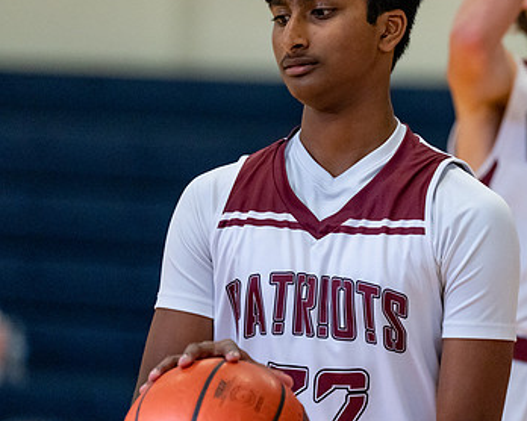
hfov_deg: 5.6
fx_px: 5425
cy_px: 112
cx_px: 379
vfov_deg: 4.4
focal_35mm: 348
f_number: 2.8
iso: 5000
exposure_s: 1/1000
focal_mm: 176
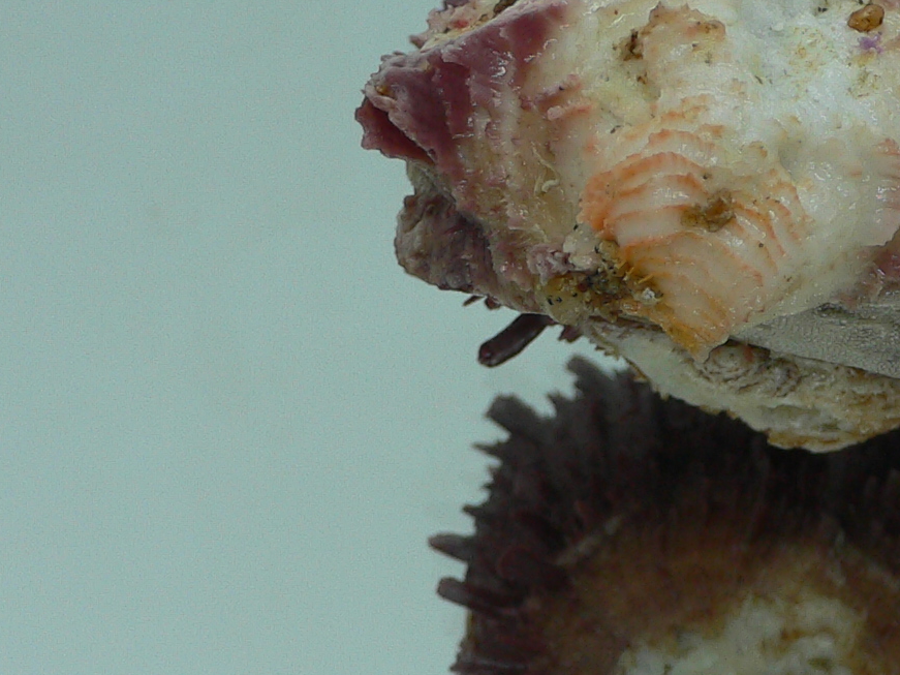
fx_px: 2106
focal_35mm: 81
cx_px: 845
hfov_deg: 23.4
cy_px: 229
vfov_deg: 18.2
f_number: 2.8
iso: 80
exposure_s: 1/60
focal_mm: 4.6
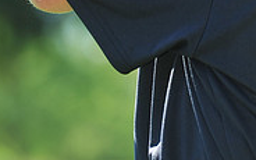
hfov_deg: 5.0
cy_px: -90
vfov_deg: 3.1
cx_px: 227
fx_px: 2916
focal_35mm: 418
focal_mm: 130
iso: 200
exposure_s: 1/640
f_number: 4
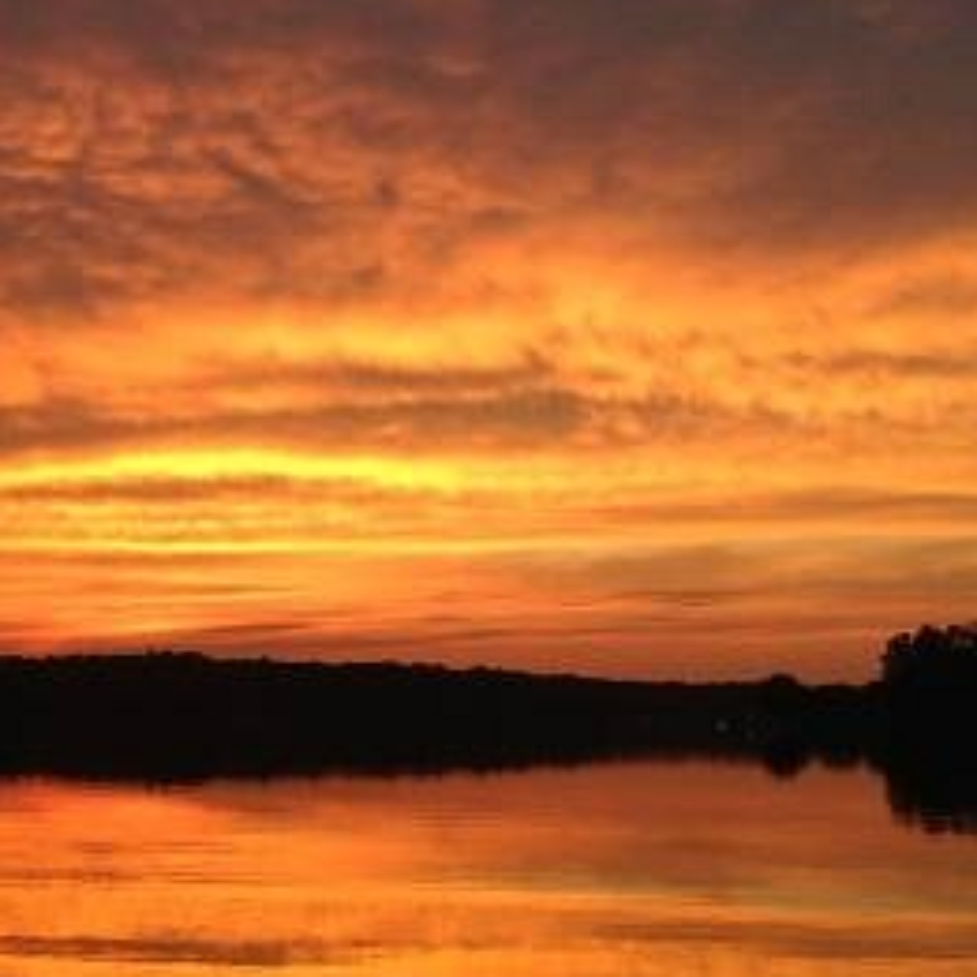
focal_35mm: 50
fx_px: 1597
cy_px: 474
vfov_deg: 34.0
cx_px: 232
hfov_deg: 33.3
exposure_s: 1/120
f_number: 2.4
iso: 50
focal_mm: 4.12
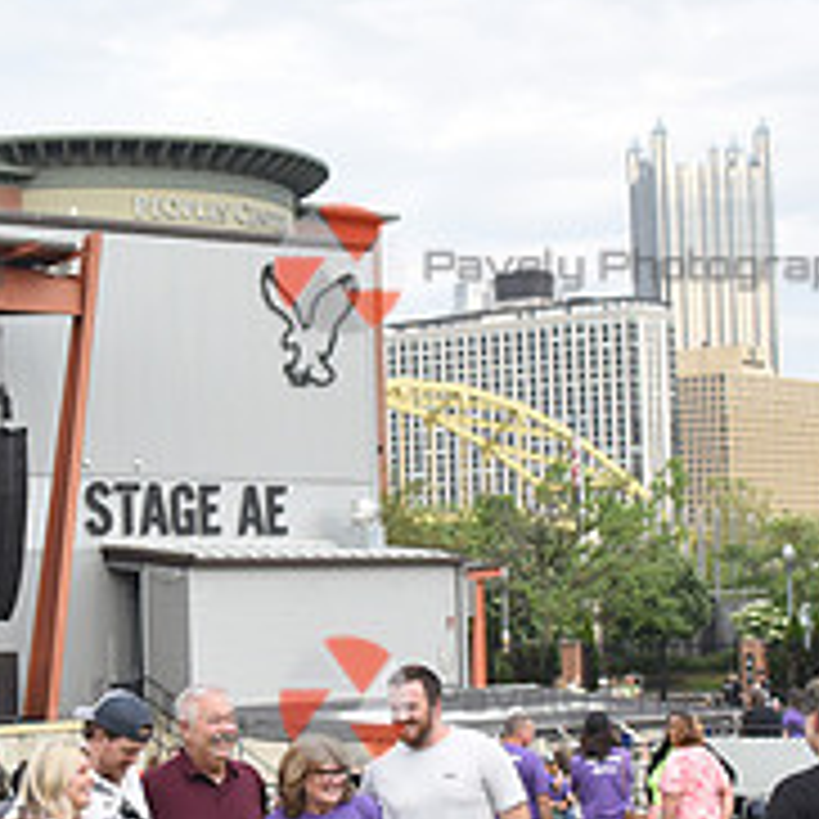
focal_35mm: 95
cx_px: 180
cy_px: 551
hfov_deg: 18.2
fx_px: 2543
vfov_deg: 18.2
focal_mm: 35
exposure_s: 1/1600
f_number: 5
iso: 1600
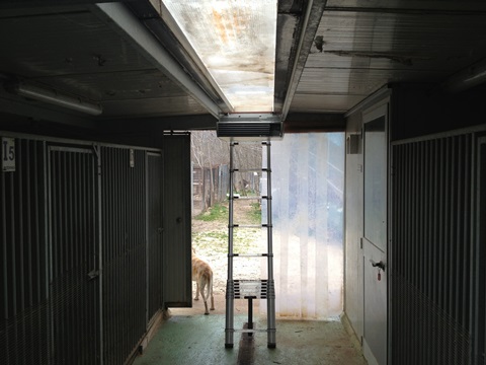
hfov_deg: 52.6
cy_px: 182
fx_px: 491
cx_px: 243
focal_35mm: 35
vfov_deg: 40.7
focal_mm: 4.28
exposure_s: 1/126
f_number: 2.4
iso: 50
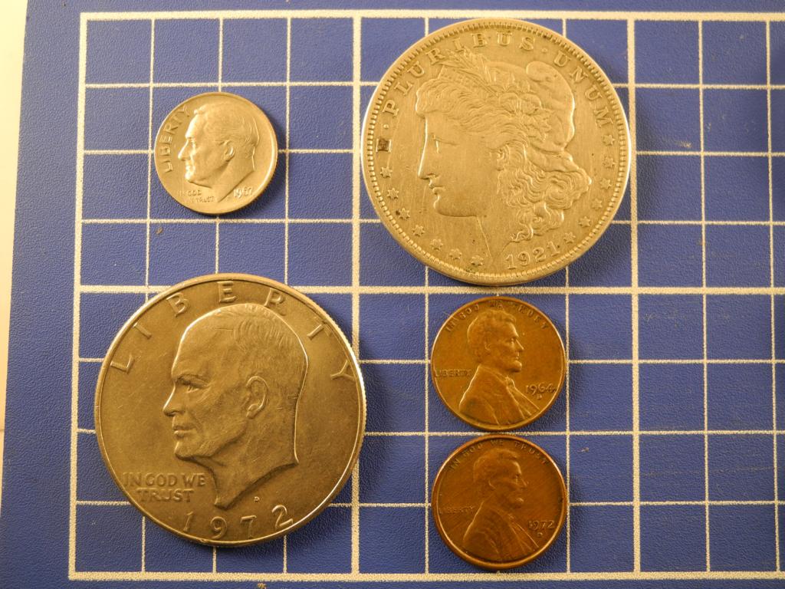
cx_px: 392
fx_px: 794
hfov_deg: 52.6
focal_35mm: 35
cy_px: 294
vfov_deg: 40.7
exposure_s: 1/32.4
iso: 100
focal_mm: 7.4
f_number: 3.2
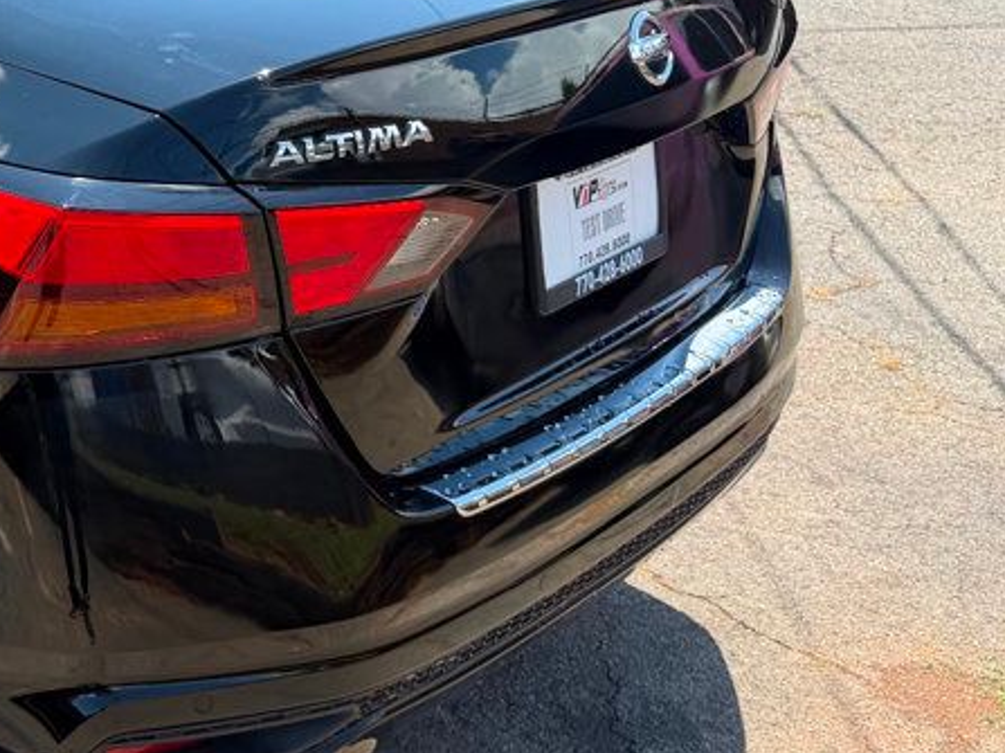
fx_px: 1596
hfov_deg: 30.6
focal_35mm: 55
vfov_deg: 26.3
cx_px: -144
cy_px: 216
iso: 80
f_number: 1.78
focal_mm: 6.76
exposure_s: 1/1618
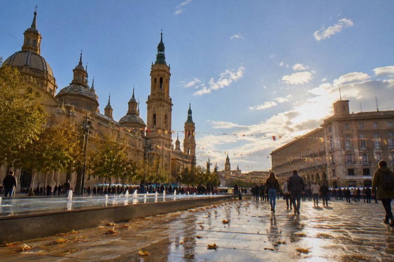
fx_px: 383
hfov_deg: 54.5
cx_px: 197
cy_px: 131
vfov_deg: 37.8
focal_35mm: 35
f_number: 9
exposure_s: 1/50
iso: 2000
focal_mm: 35
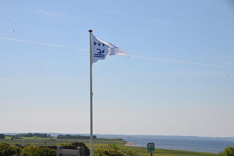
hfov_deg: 20.8
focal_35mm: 98
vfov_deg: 14.0
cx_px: 117
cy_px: 78
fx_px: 637
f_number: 16
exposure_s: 1/1000
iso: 1000
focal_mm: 98
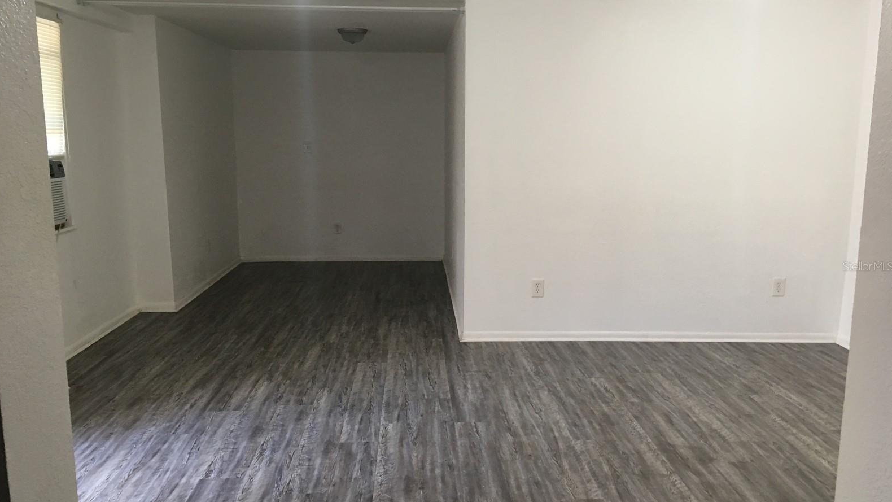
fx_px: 757
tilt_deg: -9.8
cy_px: 266
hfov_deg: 61.0
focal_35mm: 32
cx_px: 444
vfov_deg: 36.7
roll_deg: +0.8
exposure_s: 1/30
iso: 100
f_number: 2.2
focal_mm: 4.15
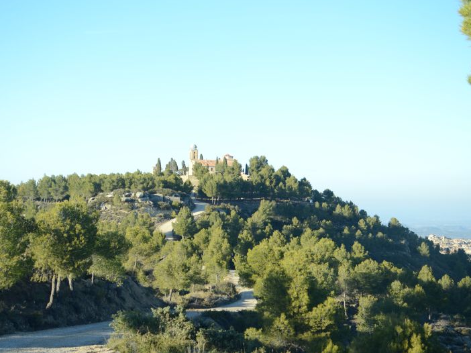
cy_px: 176
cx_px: 204
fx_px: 783
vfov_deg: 25.4
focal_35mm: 58
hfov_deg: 33.4
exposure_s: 1/500
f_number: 3.2
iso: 100
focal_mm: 35
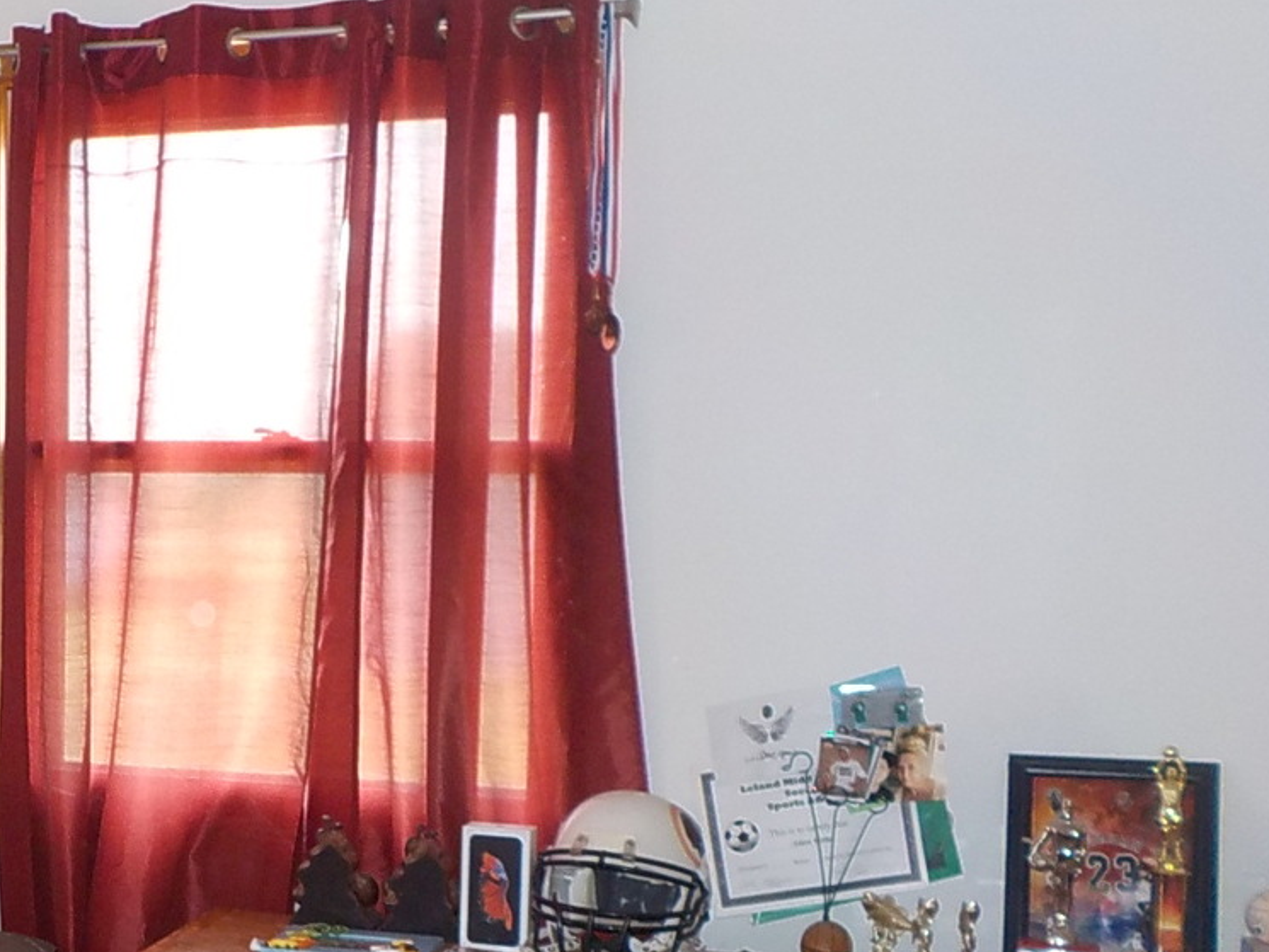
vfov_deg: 25.0
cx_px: 82
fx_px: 2127
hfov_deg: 31.4
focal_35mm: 58
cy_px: 685
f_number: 3.3
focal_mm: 4.1
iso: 200
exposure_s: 1/30
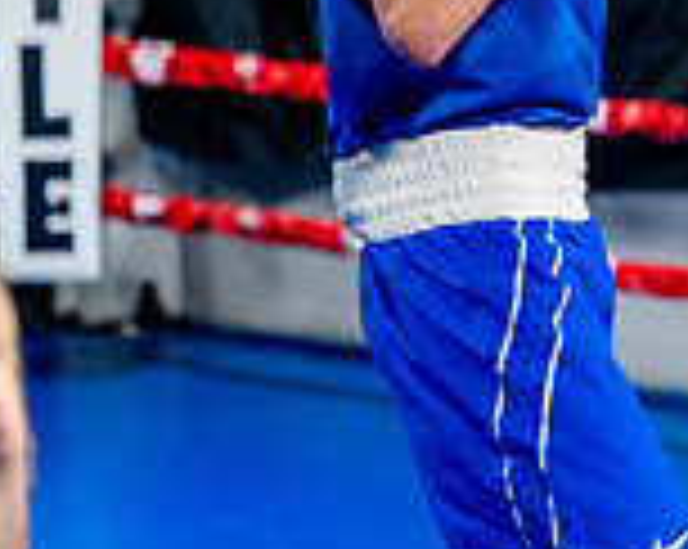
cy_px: 187
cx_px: 1066
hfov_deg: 10.1
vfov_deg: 8.3
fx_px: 3762
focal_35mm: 185
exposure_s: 1/1000
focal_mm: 52
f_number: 2
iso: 4000
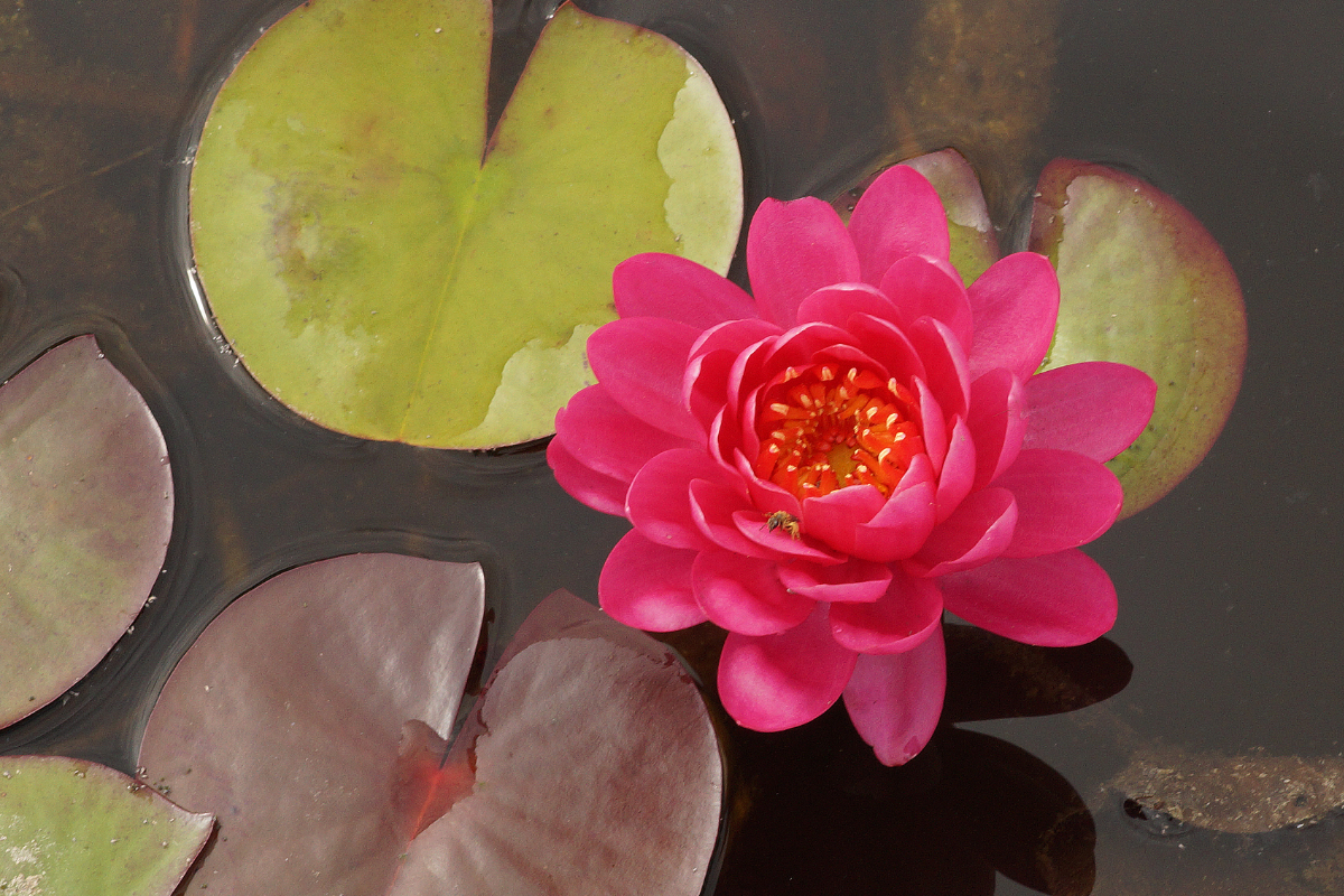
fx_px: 5600
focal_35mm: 150
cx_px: 672
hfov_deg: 13.7
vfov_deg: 9.1
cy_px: 448
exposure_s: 1/160
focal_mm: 100
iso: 400
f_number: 13
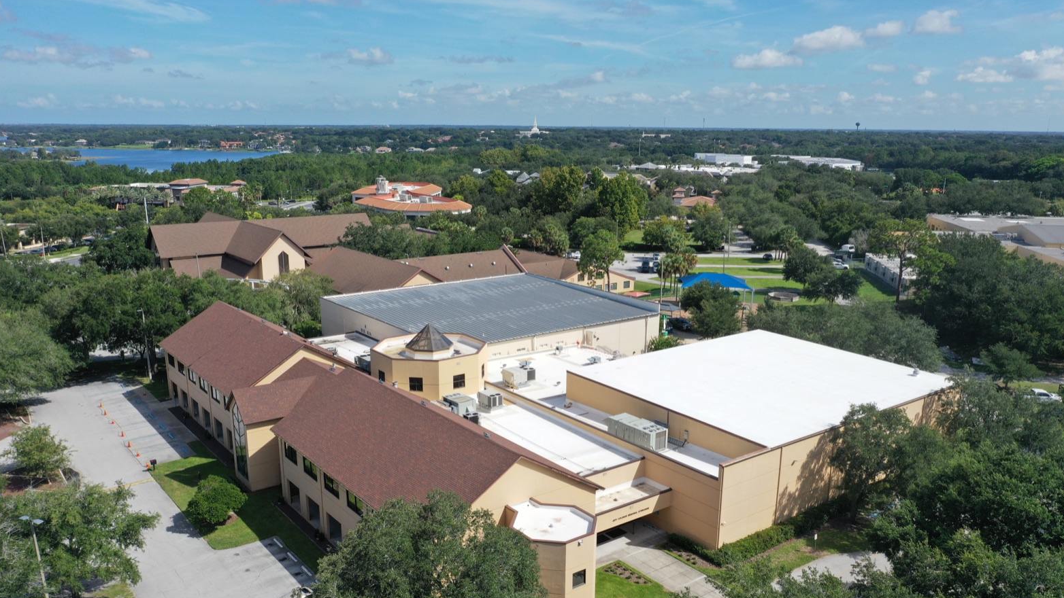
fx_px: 846
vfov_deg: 38.8
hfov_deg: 64.3
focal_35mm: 30
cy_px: 357
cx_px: 539
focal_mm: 10.26
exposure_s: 1/500
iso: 100
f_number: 6.3
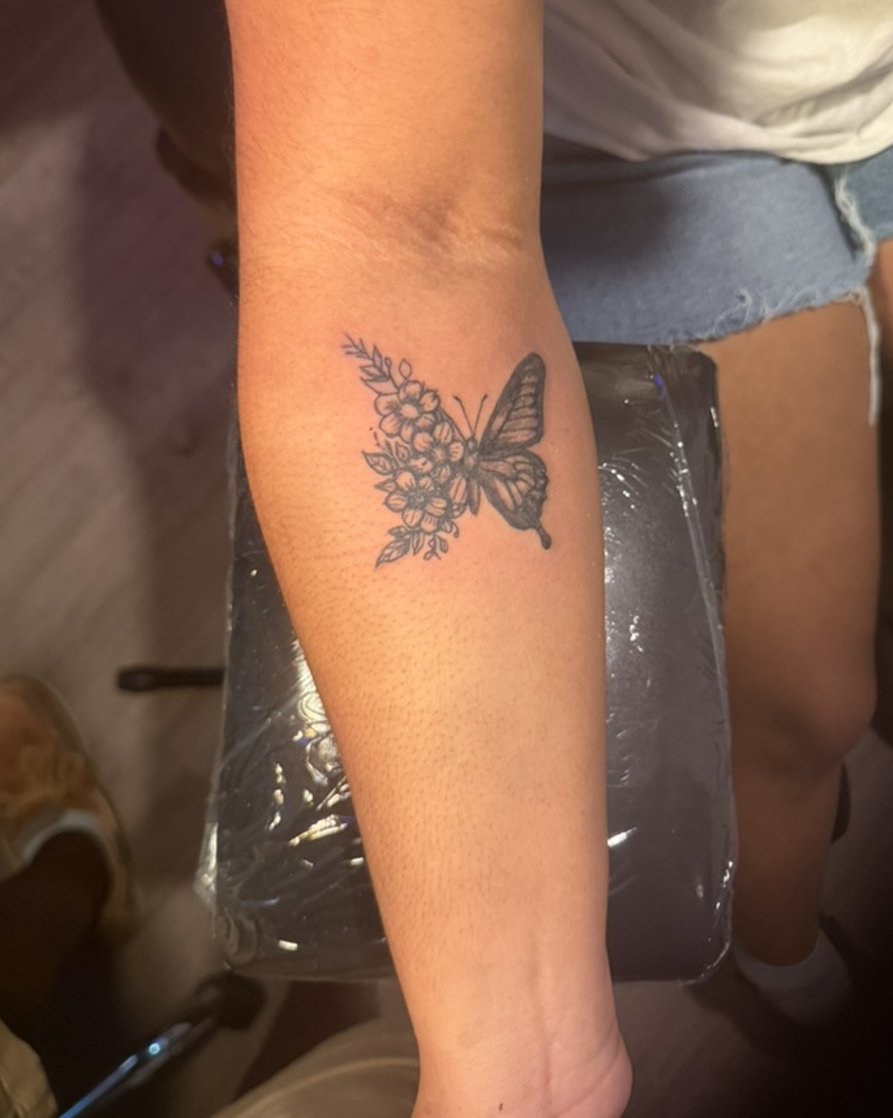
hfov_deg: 51.5
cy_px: 506
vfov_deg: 62.1
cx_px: 461
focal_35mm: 28
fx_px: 926
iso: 500
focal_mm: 6.76
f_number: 1.78
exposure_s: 1/60
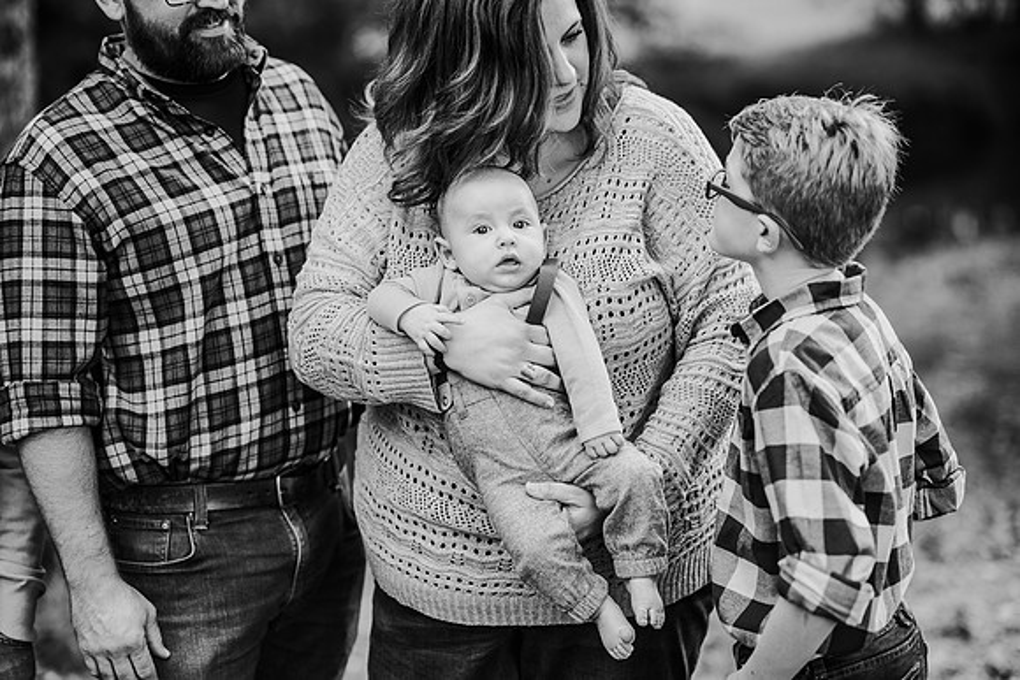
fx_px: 2409
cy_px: 340
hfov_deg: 23.9
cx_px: 510
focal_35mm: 85
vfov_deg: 16.1
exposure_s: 1/200
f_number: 2.2
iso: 125
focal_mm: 85
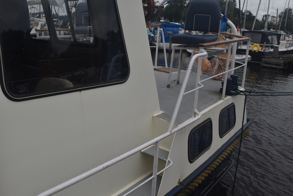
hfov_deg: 53.1
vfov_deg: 36.9
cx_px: 146
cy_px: 98
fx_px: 293
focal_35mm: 36
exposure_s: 1/250
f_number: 8
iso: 200
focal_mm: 24
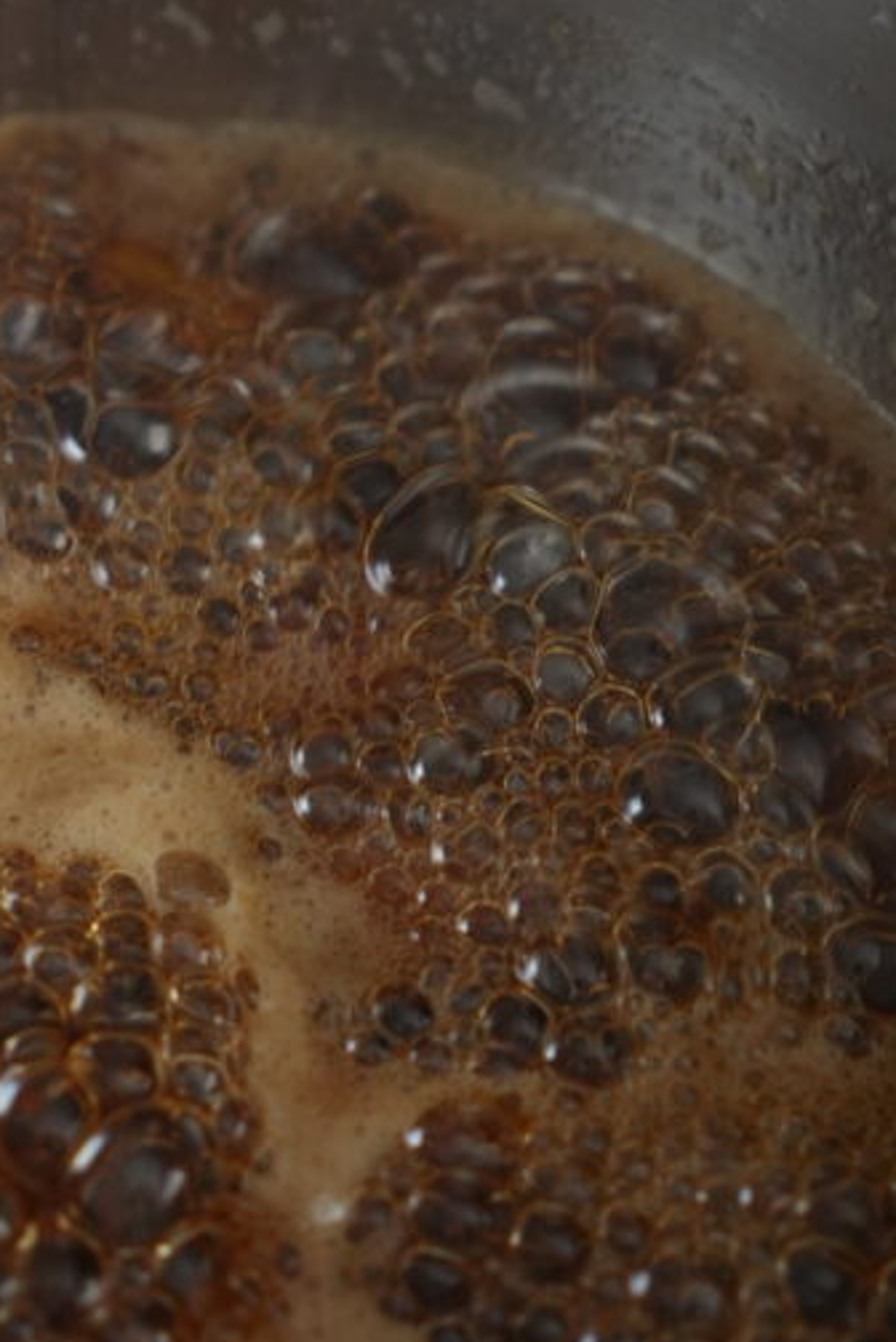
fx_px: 4190
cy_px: 592
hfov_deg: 12.2
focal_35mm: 112
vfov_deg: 18.2
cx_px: 179
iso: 640
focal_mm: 36.8
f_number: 2.8
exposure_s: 1/100
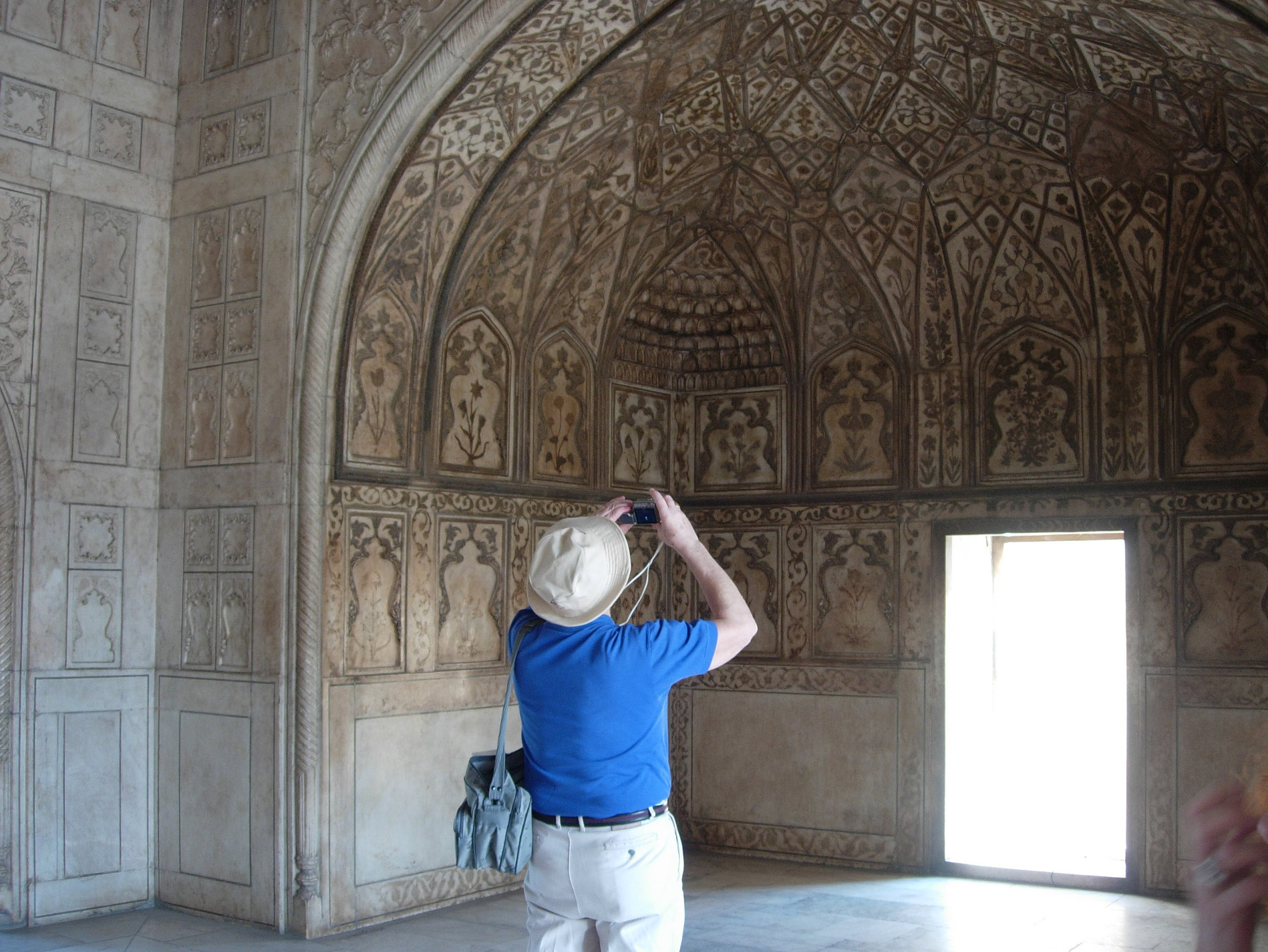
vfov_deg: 35.1
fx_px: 1502
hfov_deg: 45.7
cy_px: 479
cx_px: 683
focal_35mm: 41
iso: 64
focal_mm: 7.8
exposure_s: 1/27.6
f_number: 2.8
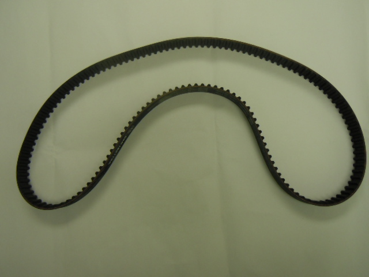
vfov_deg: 46.8
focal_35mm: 30
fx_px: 320
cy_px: 138
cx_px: 184
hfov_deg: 60.0
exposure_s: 1/60
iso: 200
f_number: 3.5
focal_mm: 5.4
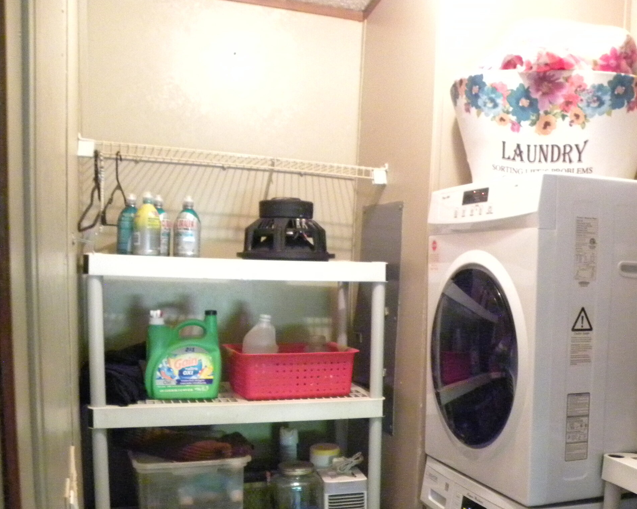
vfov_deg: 35.9
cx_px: 442
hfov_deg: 43.9
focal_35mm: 41
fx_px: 773
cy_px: 363
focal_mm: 4.6
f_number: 2.8
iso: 800
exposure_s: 1/8.7
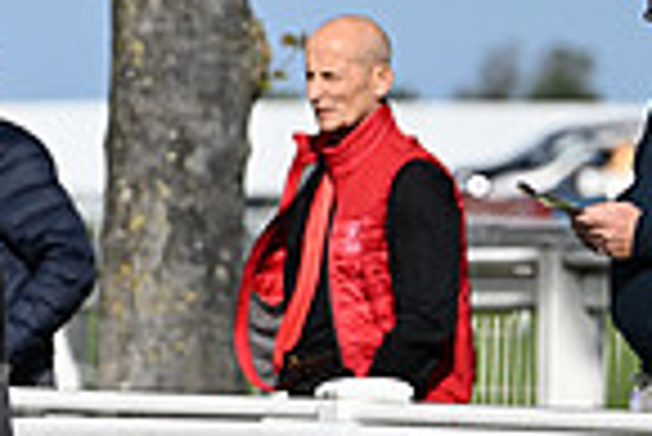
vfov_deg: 2.1
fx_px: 11621
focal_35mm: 641
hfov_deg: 3.2
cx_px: -454
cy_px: 443
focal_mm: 160
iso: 500
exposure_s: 1/8000
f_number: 4
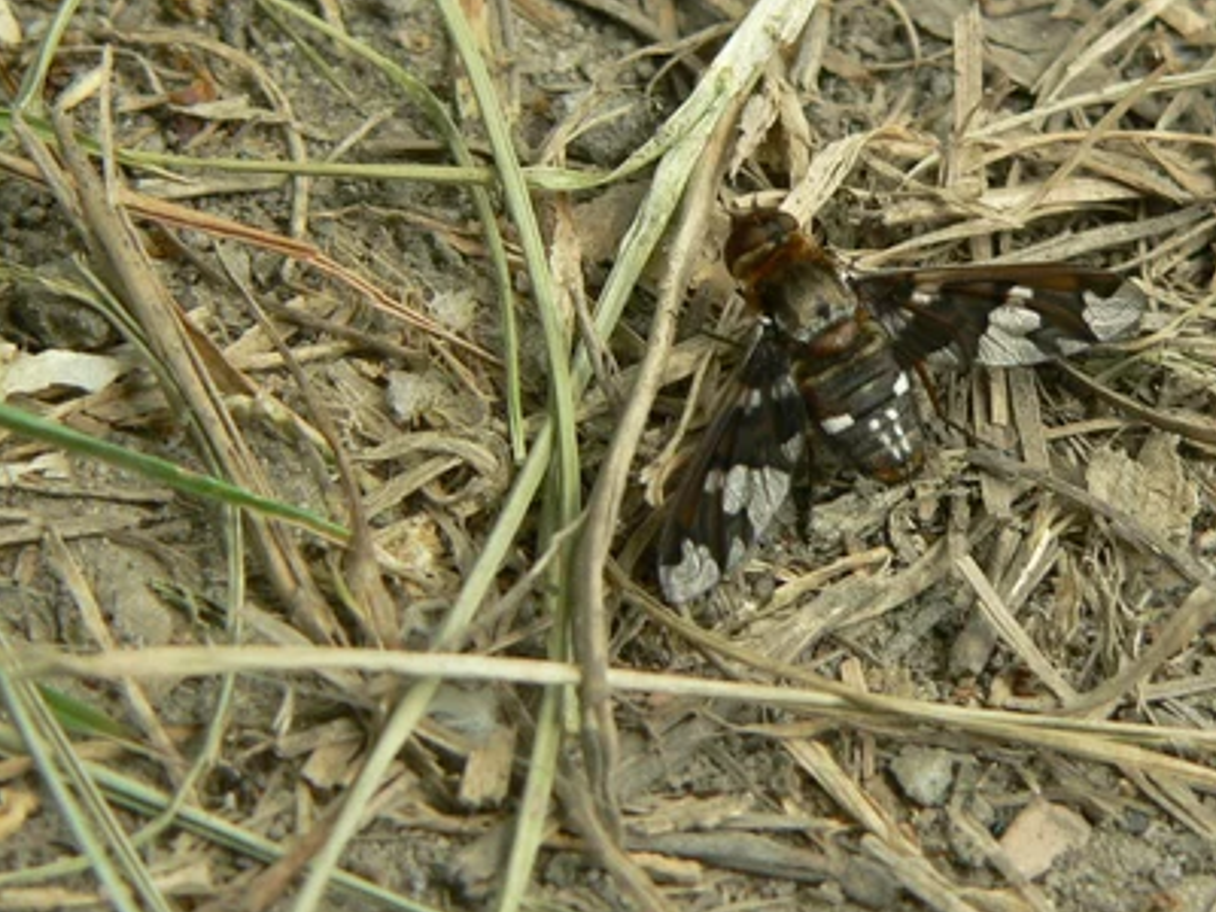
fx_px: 6183
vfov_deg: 8.4
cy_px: 310
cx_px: 751
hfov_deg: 11.2
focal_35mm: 176
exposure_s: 1/125
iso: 80
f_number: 4
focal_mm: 18.3
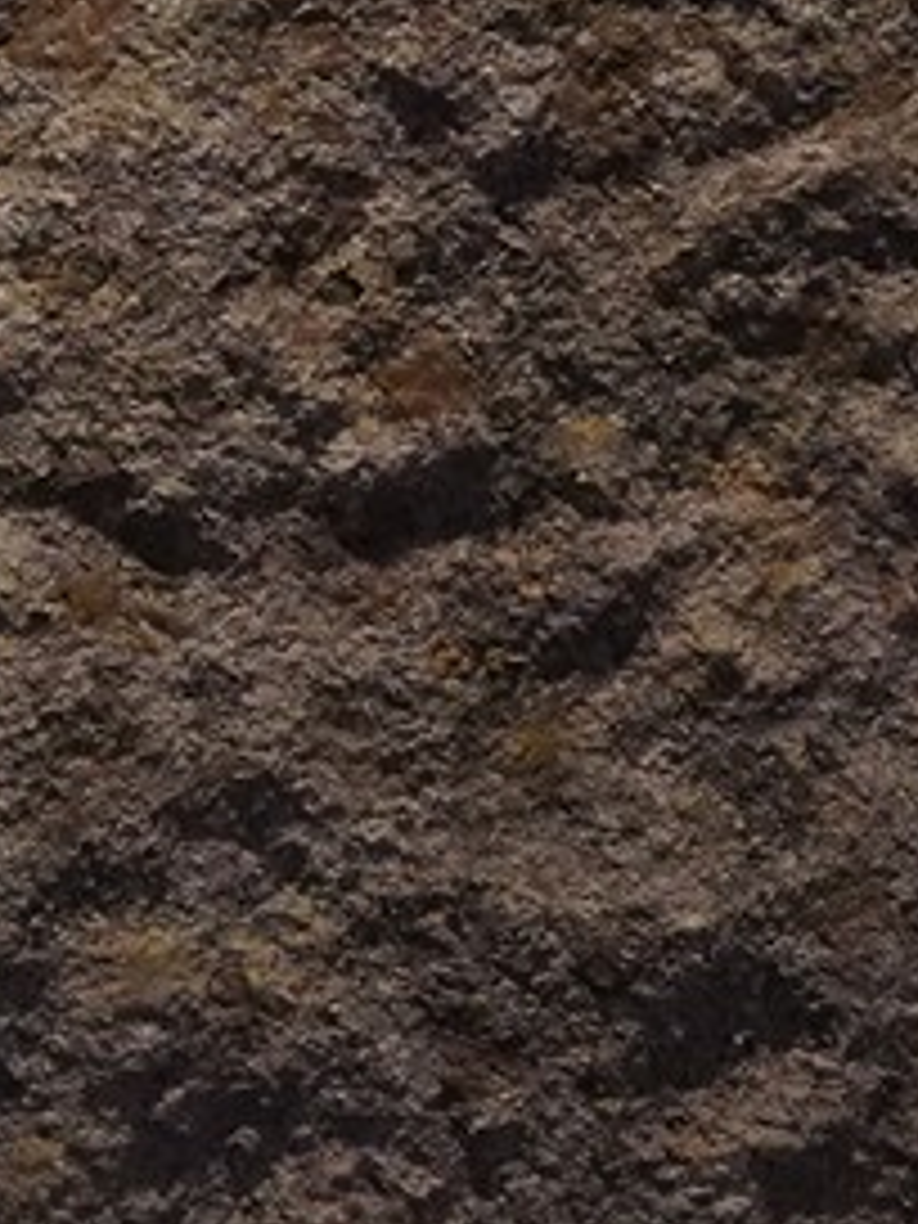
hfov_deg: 5.7
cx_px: -94
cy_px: -1044
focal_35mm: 262
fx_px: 9264
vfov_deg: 7.3
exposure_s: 1/100
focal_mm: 37
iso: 8000
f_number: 9
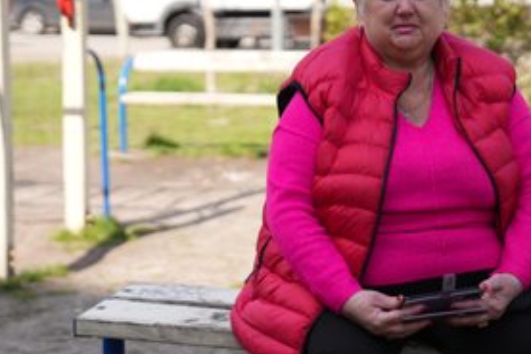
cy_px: 129
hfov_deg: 22.3
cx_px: 358
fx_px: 1343
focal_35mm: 91
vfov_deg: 15.0
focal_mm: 63
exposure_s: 1/5000
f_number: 2.8
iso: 640
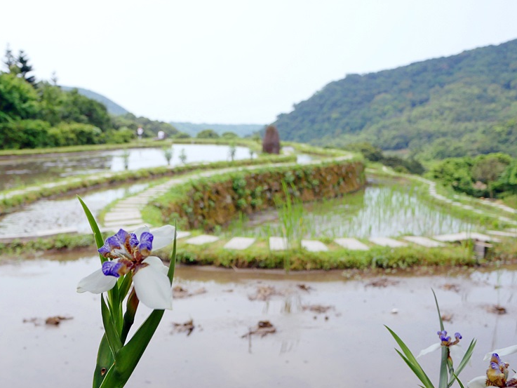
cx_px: 195
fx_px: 568
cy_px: 228
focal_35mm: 38
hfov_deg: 48.5
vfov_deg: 37.6
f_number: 4
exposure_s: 1/1300
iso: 200
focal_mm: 14
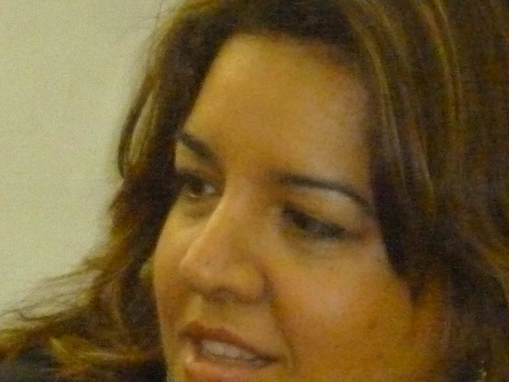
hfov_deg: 3.1
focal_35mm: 639
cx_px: -298
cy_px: 443
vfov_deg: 2.3
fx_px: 9395
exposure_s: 1/50
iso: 1000
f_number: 5.8
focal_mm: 29.9
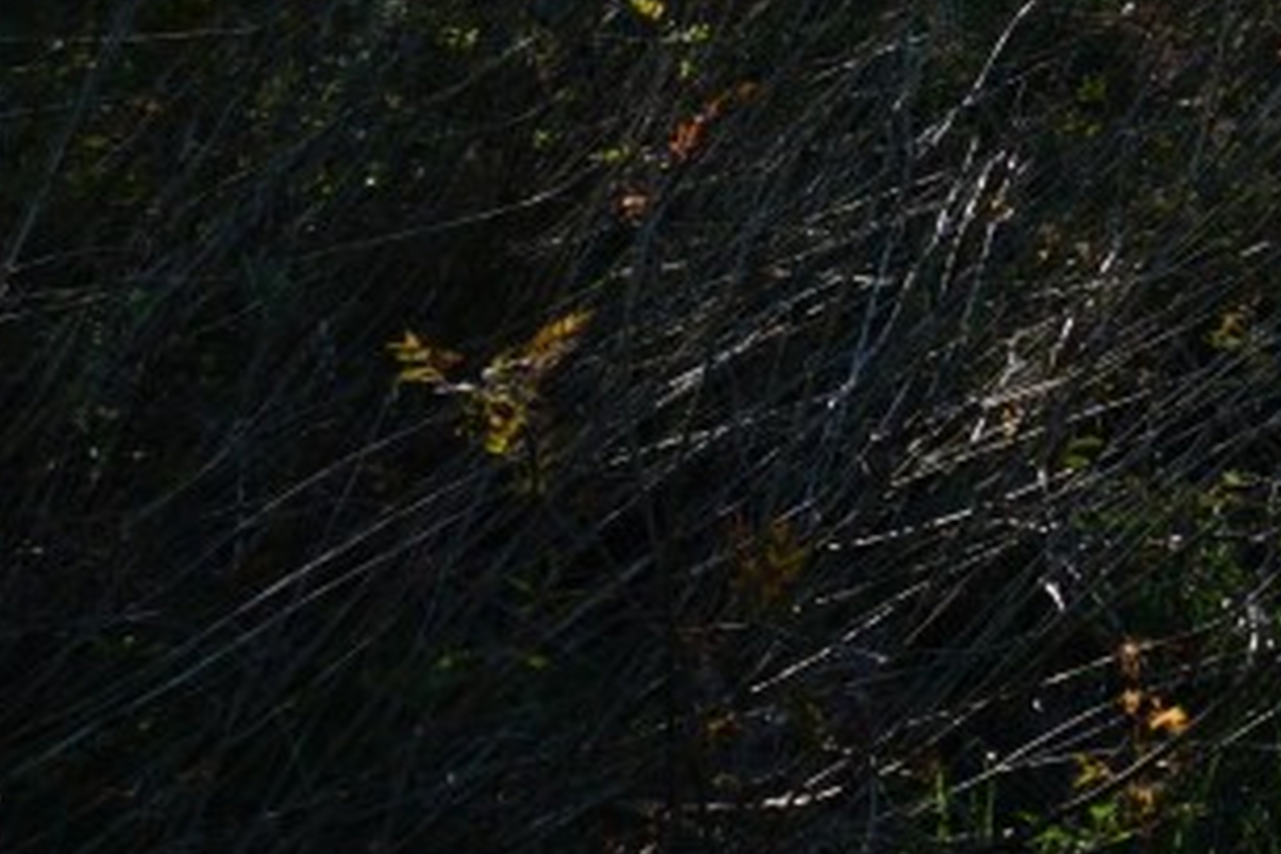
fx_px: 4519
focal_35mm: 127
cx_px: 2654
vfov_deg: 10.0
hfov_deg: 13.5
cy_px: -821
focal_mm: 16
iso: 100
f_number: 11
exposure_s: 1/80
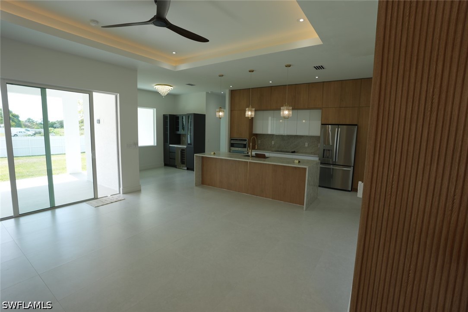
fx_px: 208
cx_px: 234
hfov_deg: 96.7
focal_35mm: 16
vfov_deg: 73.8
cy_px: 156
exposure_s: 1/80
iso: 100
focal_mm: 16
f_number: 4.5
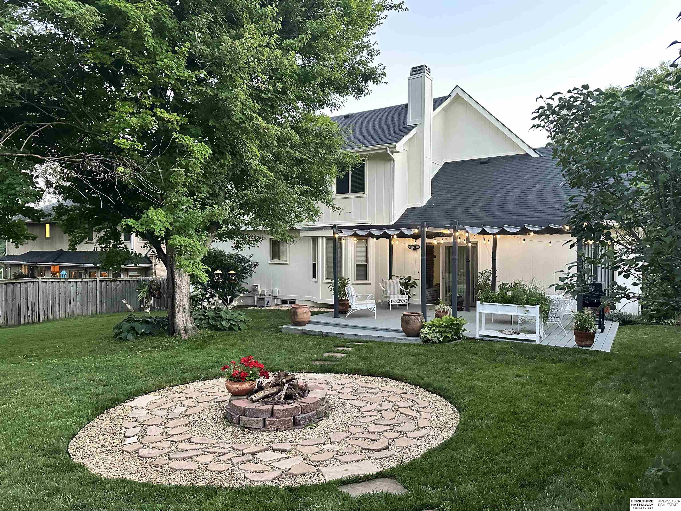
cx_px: 340
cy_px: 256
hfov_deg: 71.6
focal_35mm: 24
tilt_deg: -1.0
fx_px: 472
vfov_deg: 56.8
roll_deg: -0.4
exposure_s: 1/60
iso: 640
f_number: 1.78
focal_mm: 6.86
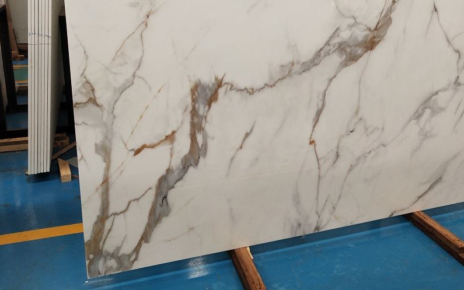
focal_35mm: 40
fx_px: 506
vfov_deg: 31.8
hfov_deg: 49.0
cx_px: 280
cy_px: 99
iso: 137
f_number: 1.8
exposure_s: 1/100
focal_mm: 3.95
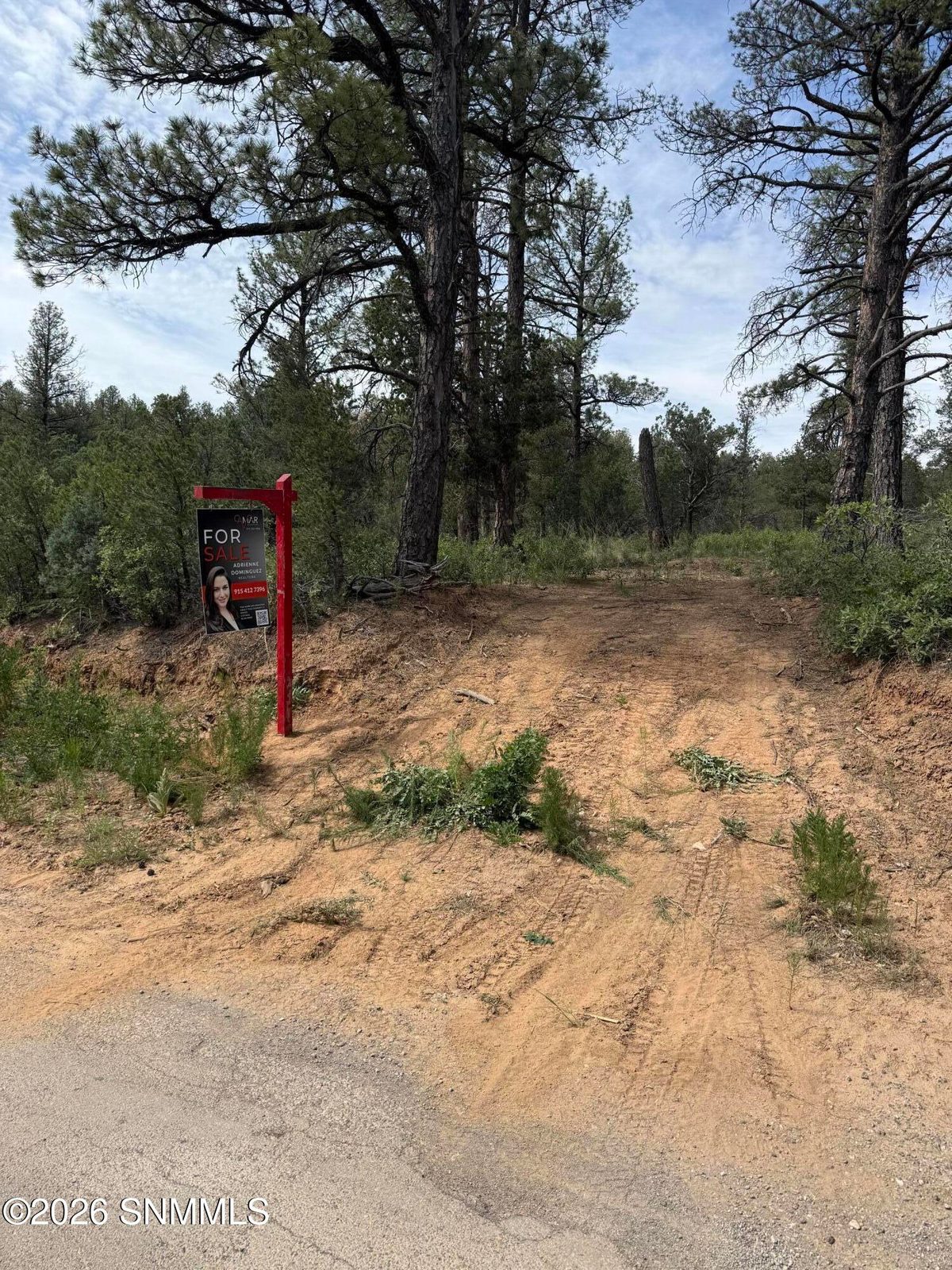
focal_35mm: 24
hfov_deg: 56.8
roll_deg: -4.0
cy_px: 635
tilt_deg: -1.8
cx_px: 476
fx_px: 880
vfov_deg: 71.6
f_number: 1.78
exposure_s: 1/3145
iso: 80
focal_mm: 6.76
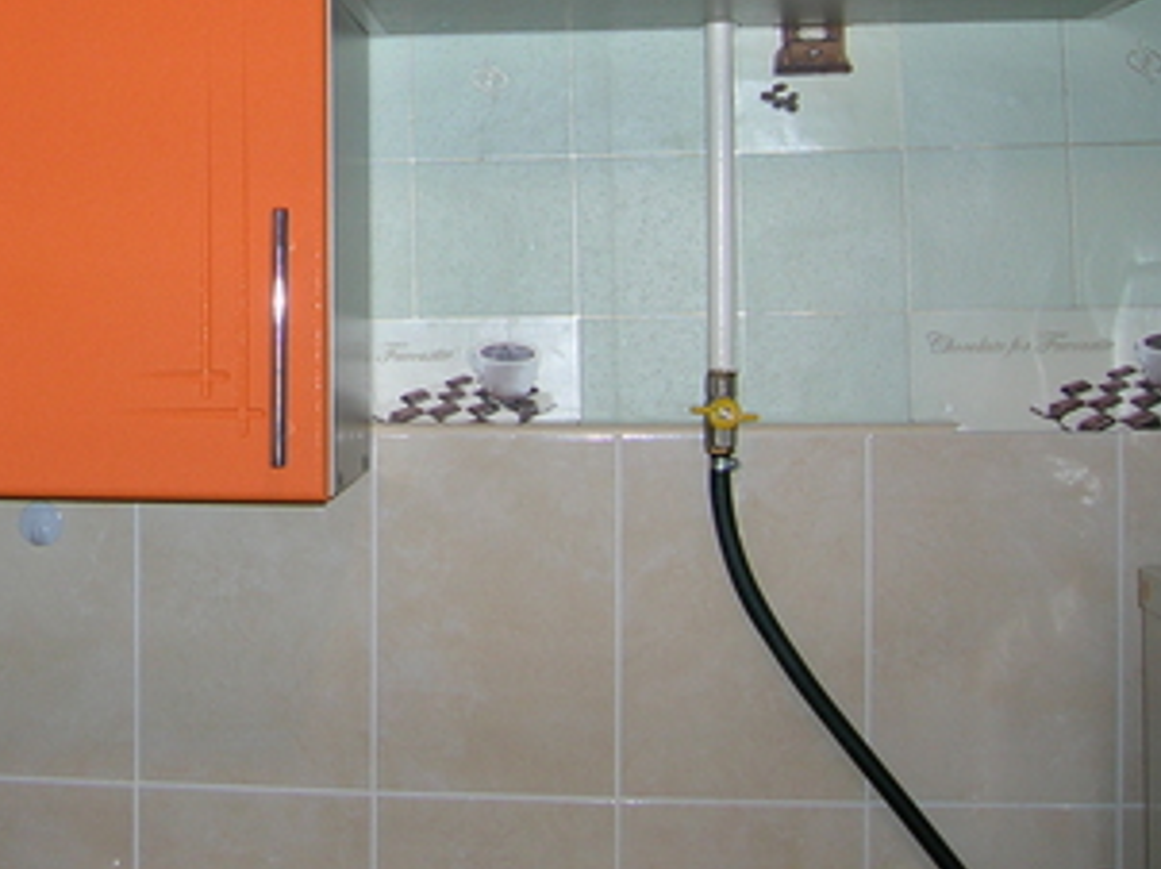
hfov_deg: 30.2
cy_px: 104
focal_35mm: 62
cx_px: 173
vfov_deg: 23.1
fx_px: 2078
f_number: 2.9
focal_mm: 5.7
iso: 50
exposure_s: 1/60.1
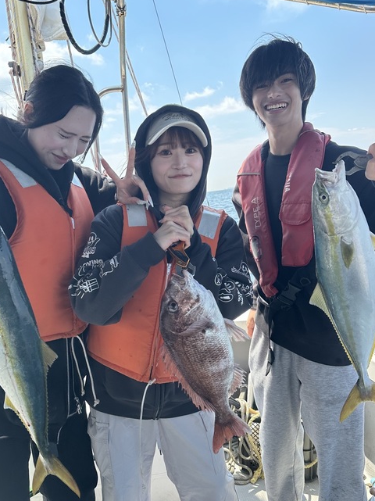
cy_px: 272
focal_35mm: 32
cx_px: 166
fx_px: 463
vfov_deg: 56.8
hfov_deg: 44.0
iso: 80
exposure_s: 1/1289
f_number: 1.78
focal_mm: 6.86
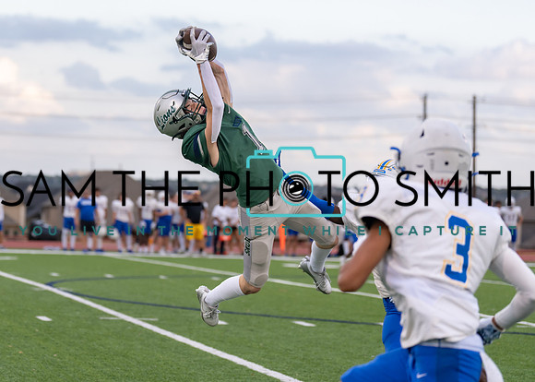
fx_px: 1963
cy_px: 174
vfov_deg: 11.1
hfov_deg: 15.5
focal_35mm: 129
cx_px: 154
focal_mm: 90
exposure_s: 1/1250
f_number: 2.8
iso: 320
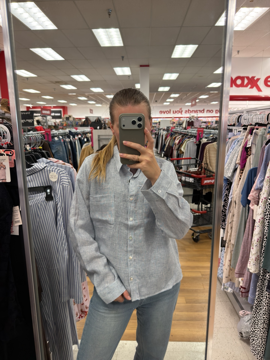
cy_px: 180
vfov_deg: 71.6
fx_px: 250
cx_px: 135
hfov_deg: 56.8
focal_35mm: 24
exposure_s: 1/120
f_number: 1.78
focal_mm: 6.76
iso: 250
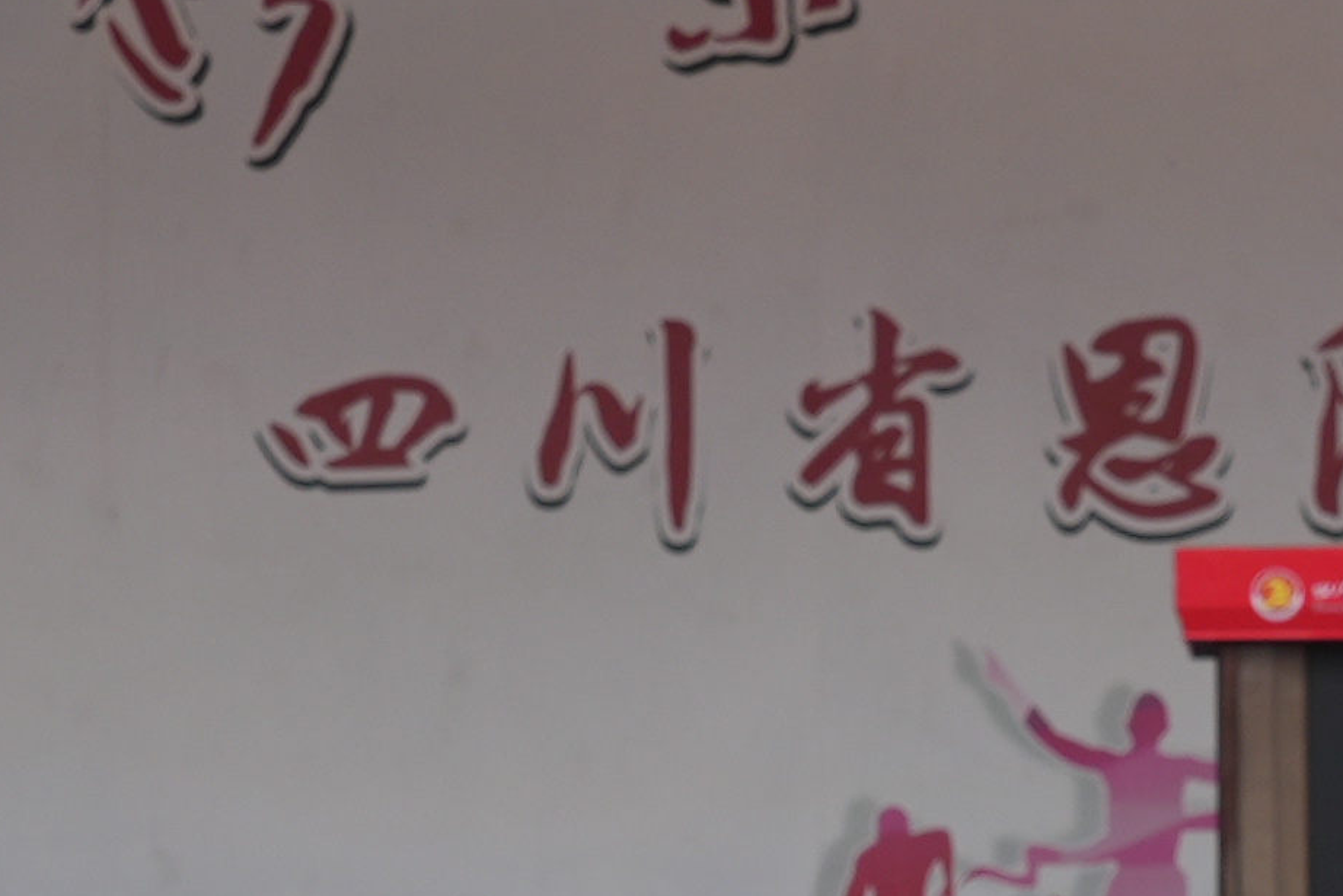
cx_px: 1031
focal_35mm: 266
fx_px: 9924
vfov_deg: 5.1
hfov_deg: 7.7
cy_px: 1626
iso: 100
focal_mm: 35
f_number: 6.3
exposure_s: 1/100
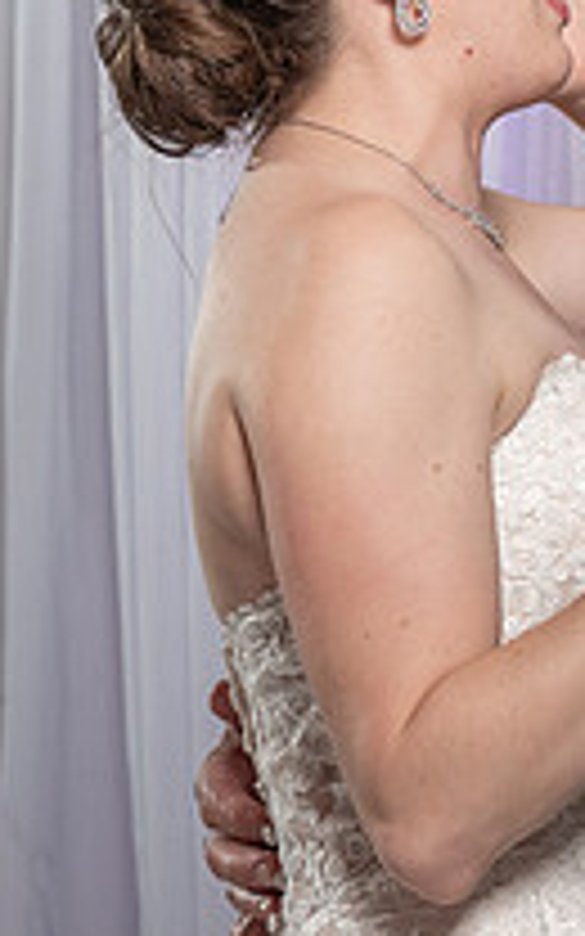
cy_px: 225
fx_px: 6199
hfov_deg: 5.4
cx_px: 783
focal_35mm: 243
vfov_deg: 8.6
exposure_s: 1/200
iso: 1000
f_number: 5.6
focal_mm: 70
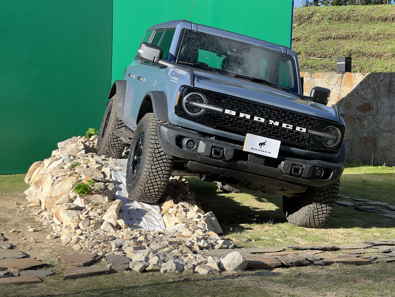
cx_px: 198
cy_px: 148
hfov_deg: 25.3
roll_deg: -1.5
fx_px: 879
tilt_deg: -3.0
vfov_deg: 19.1
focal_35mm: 77
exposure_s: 1/196
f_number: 2.8
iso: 32
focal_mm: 9
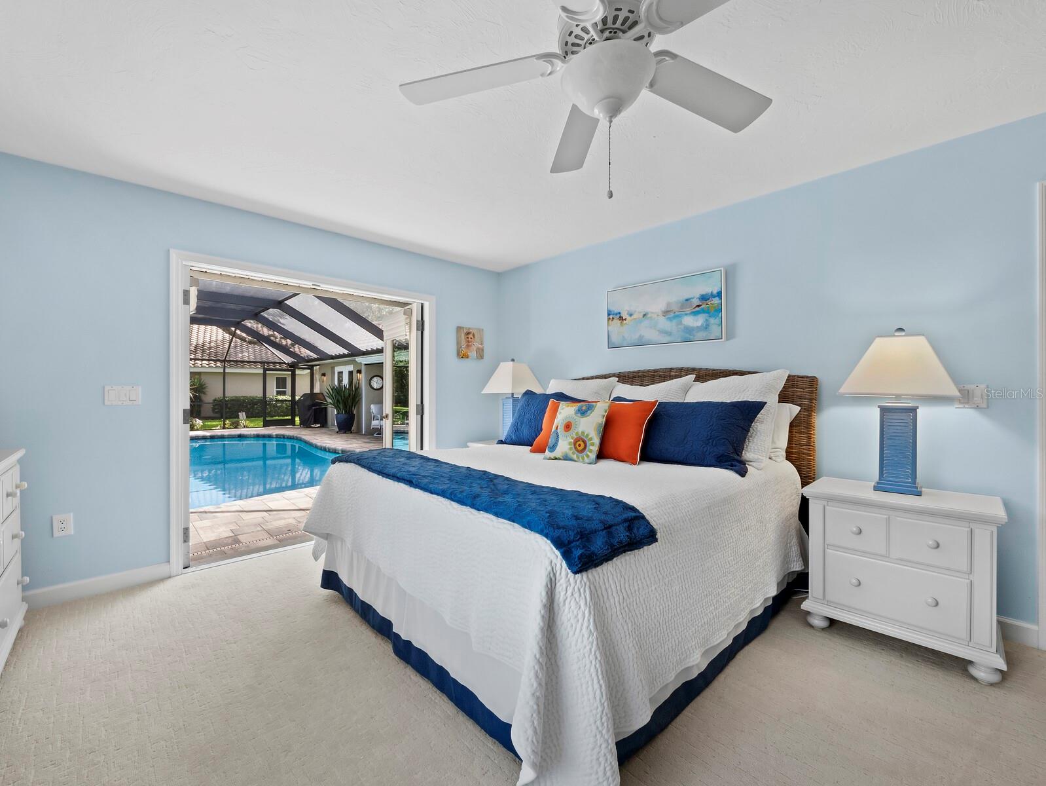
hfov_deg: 102.0
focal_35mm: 14
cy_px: 393
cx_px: 523
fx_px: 423
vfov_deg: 85.7
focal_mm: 7
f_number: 11
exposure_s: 1/5
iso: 400
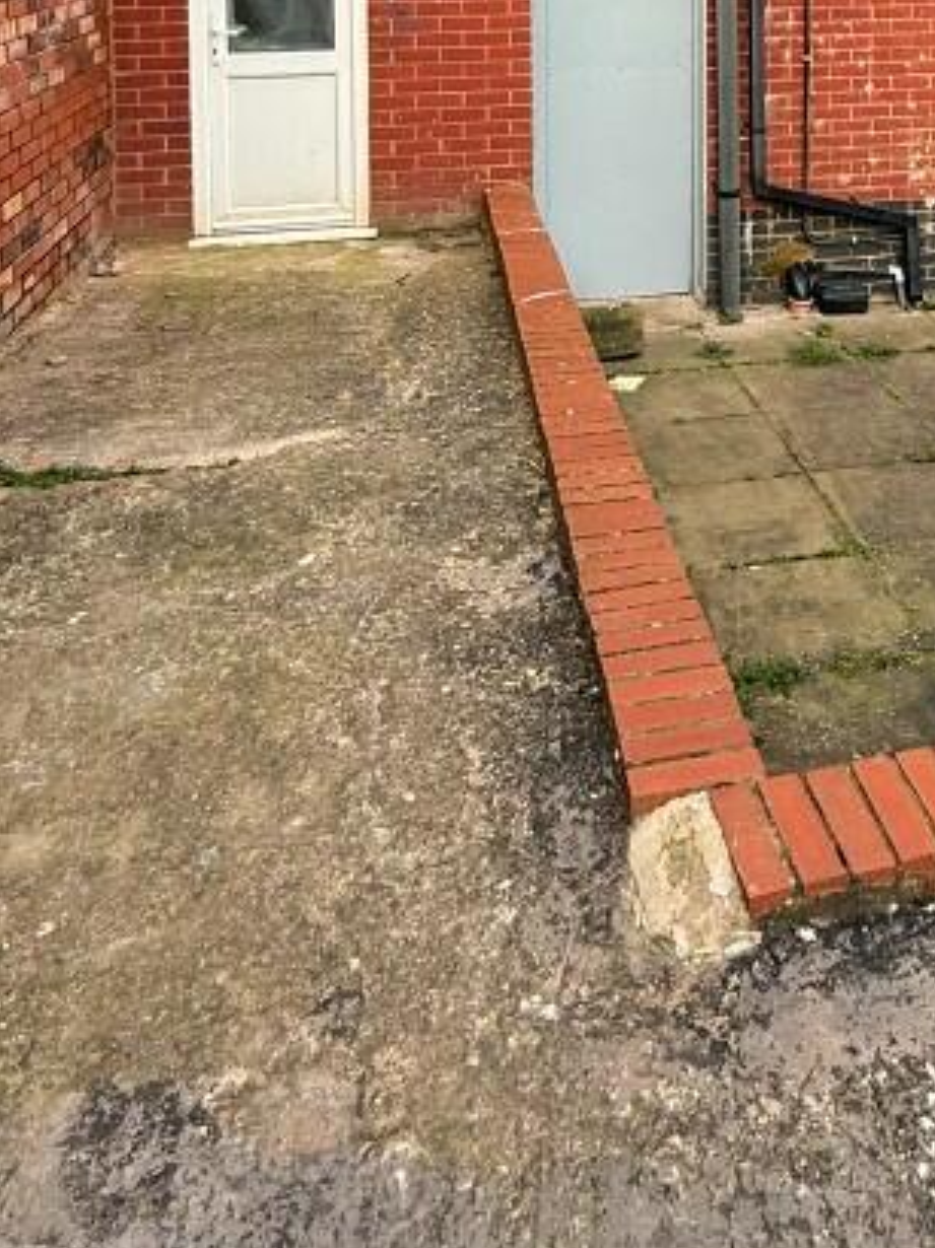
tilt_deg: -2.5
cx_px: 725
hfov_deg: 39.3
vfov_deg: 44.0
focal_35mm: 35
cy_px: -30
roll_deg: -0.3
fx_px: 1262
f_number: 2.2
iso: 50
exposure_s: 1/266
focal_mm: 2.22
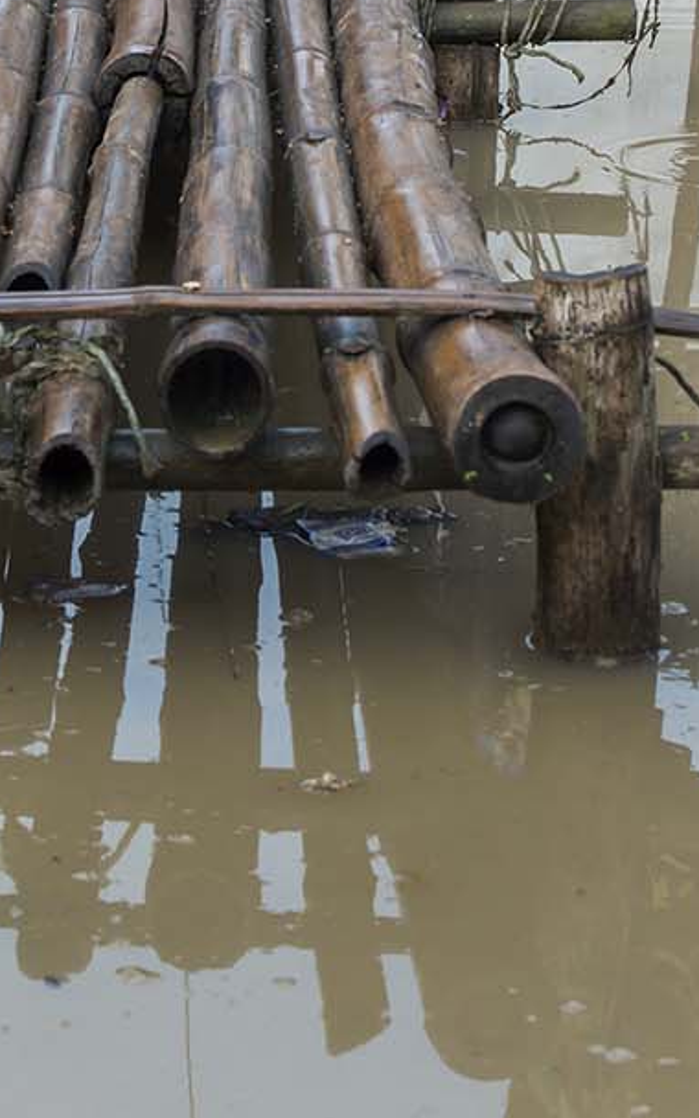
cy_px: -86
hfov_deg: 7.8
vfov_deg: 12.2
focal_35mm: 169
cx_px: 189
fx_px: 5151
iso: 800
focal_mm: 70
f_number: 13
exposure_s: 1/200
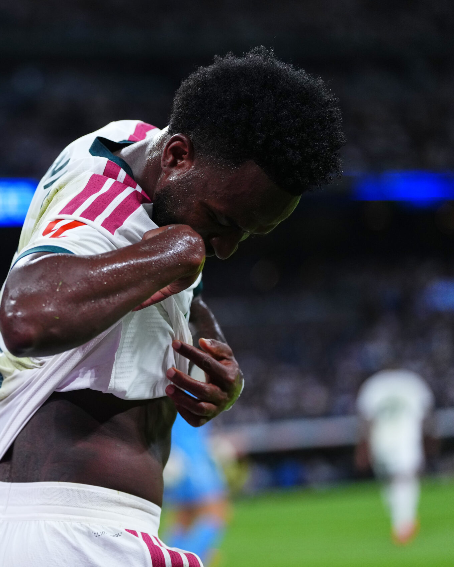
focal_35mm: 177
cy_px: 282
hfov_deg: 8.7
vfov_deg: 10.9
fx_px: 2974
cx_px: 26
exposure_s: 1/2000
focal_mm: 125
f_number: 2.8
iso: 2000
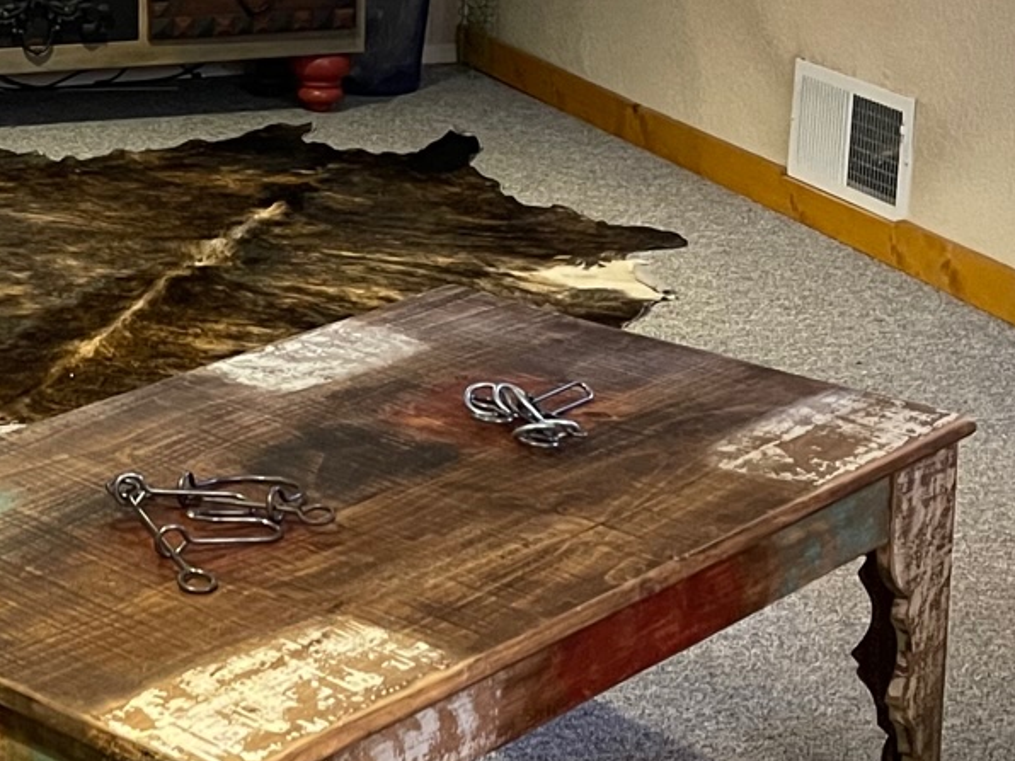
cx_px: -141
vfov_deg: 16.6
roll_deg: +0.7
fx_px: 2580
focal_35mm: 88
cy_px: 82
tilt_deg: -12.3
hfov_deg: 21.0
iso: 500
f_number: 1.6
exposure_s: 1/40
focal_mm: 5.1
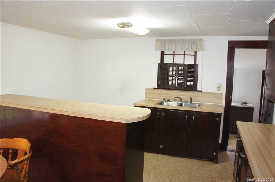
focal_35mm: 27
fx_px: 206
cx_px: 138
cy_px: 91
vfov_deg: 47.8
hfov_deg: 67.5
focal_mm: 18
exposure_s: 1/60
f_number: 3.5
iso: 1600
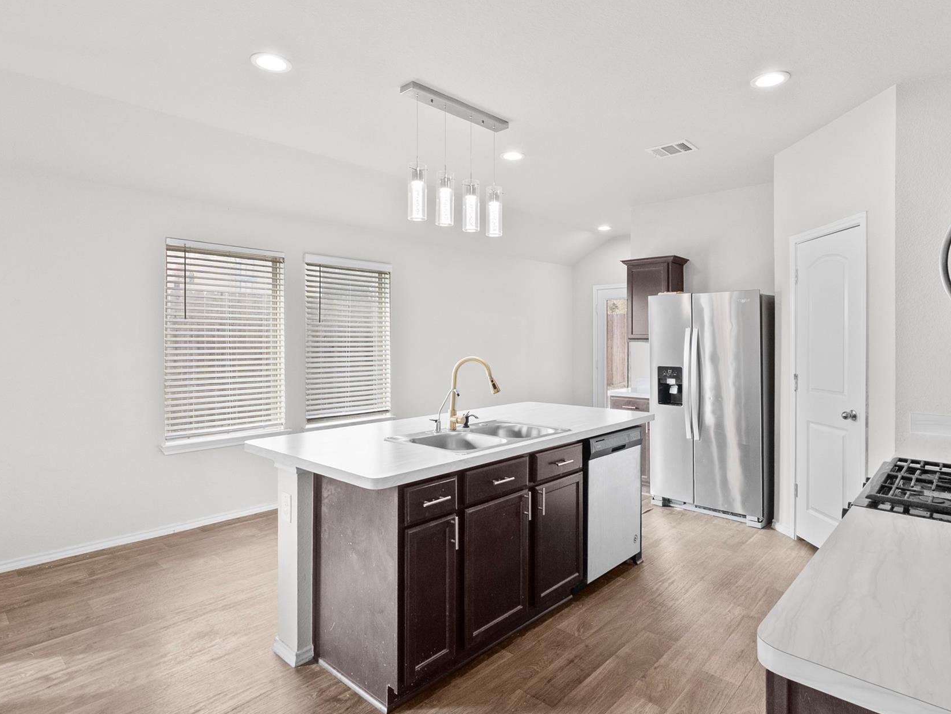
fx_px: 522
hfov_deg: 84.5
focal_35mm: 19
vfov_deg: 68.6
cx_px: 516
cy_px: 335
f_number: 7.1
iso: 320
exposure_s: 1/13
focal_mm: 11
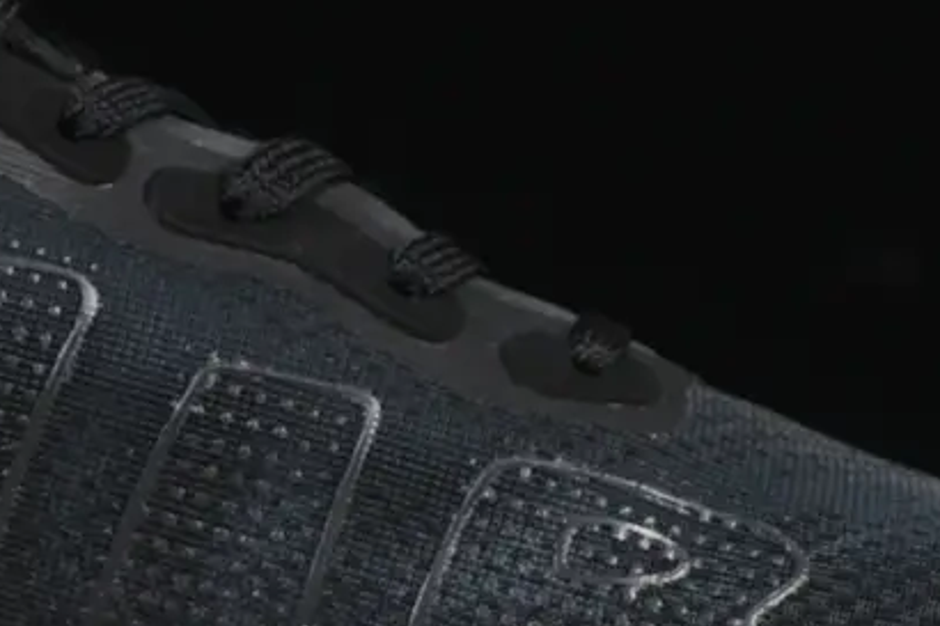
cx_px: 112
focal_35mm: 293
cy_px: 425
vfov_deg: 4.7
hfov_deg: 7.0
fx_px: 7647
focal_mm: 50
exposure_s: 1/50
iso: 160
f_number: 6.3
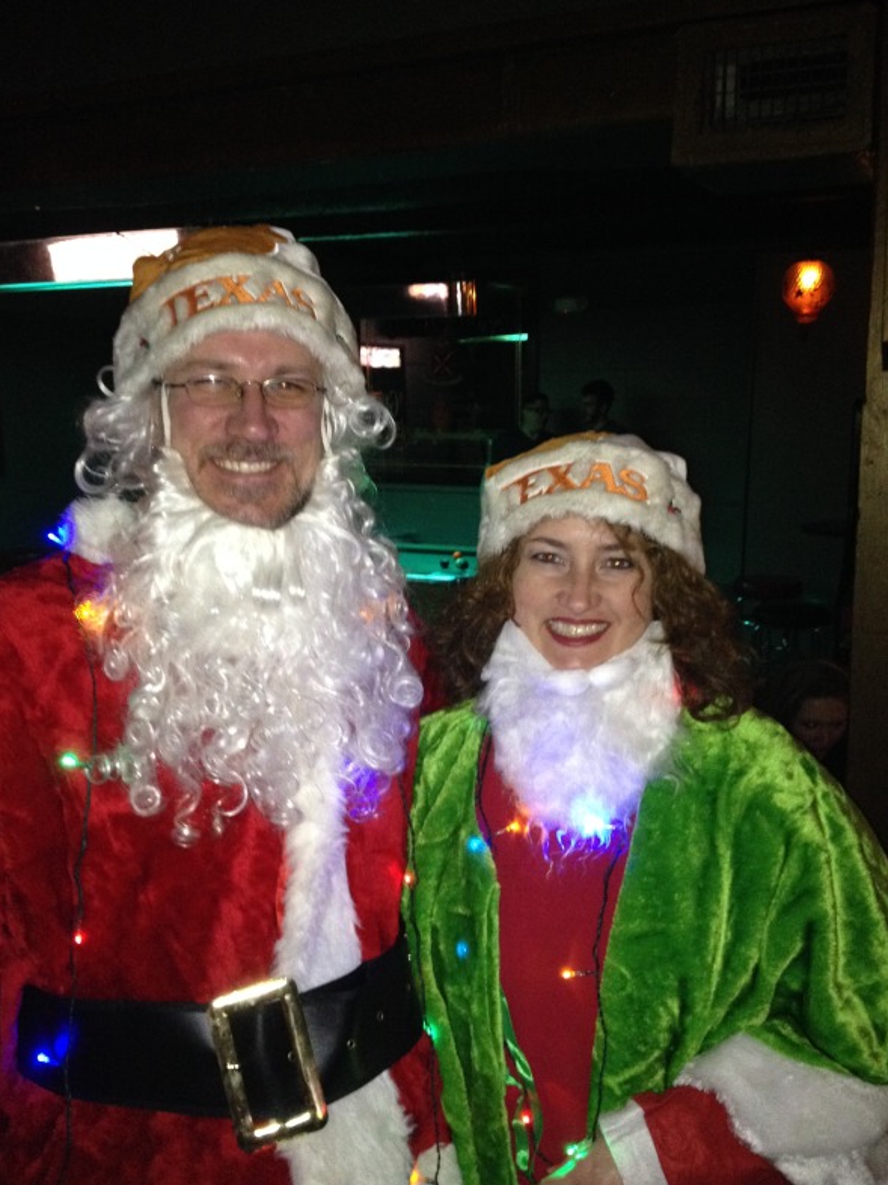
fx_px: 1300
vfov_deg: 49.0
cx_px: 431
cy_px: 607
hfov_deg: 37.7
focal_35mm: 38
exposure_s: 1/16
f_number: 2.4
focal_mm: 4.28
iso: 320
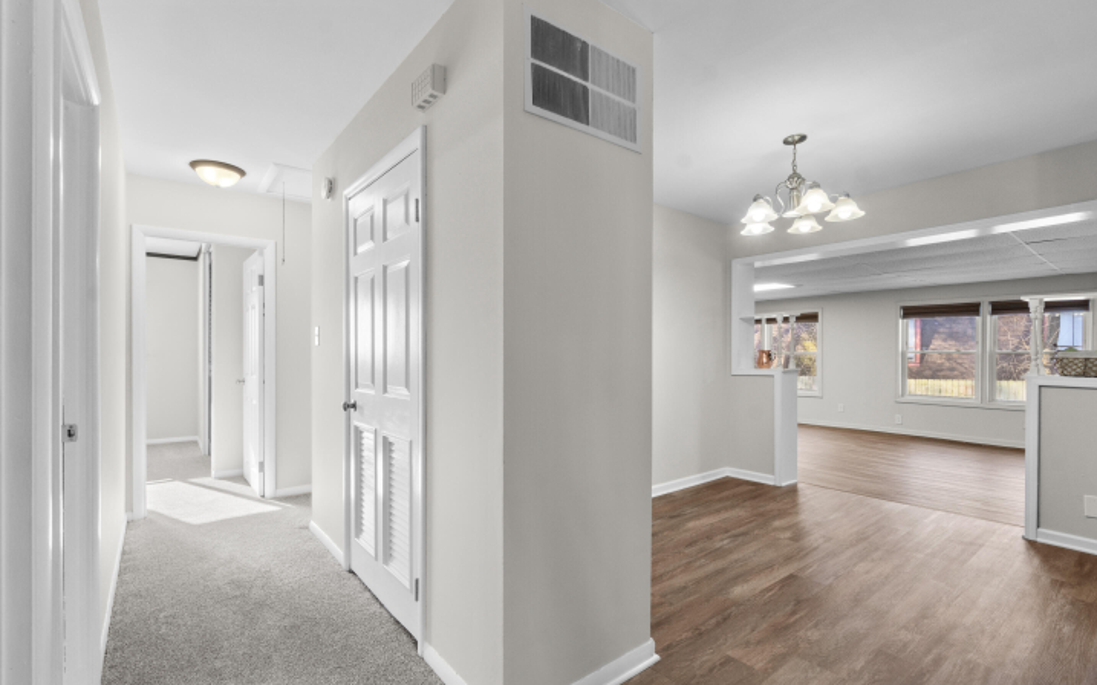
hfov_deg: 97.8
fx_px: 478
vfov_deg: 71.2
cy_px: 347
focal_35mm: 16
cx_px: 543
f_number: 11
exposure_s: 1/2.5
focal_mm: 10
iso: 400
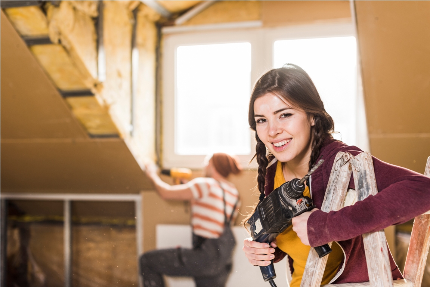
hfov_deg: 39.6
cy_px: 144
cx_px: 215
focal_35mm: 50
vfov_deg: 27.0
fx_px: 597
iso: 400
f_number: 2.8
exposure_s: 1/160
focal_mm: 50
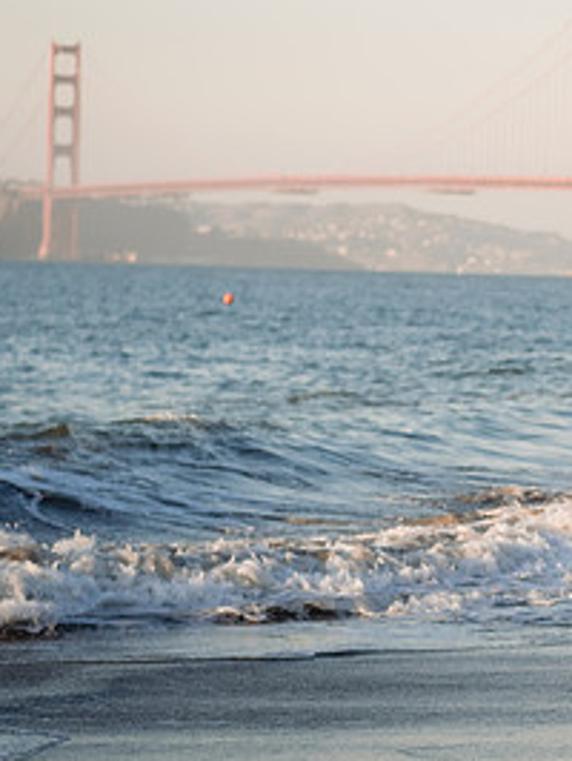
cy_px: 356
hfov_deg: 8.4
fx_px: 3871
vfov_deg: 11.2
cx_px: 675
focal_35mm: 176
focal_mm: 56
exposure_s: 1/1250
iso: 160
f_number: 2.2
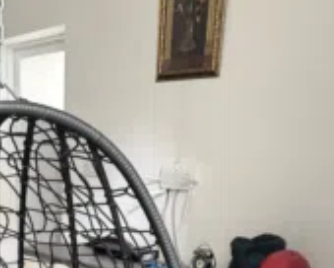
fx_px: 544
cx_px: 43
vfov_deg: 24.0
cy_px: 355
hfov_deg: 32.7
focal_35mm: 55
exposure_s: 1/34
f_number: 1.78
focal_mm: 6.76
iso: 1000
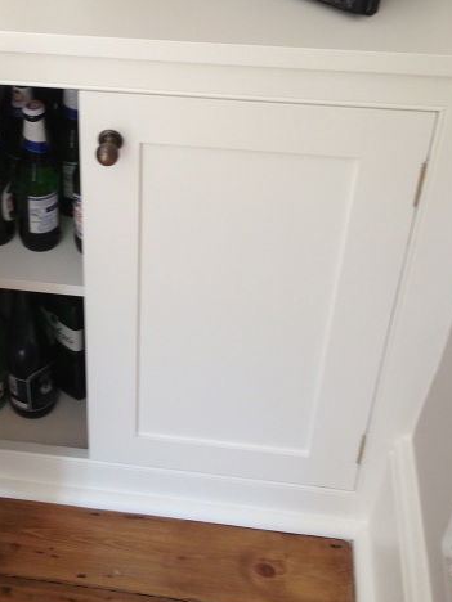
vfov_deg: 30.4
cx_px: 76
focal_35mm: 63
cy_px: 179
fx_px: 1097
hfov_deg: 22.9
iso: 50
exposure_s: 1/40
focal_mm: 4.13
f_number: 2.4
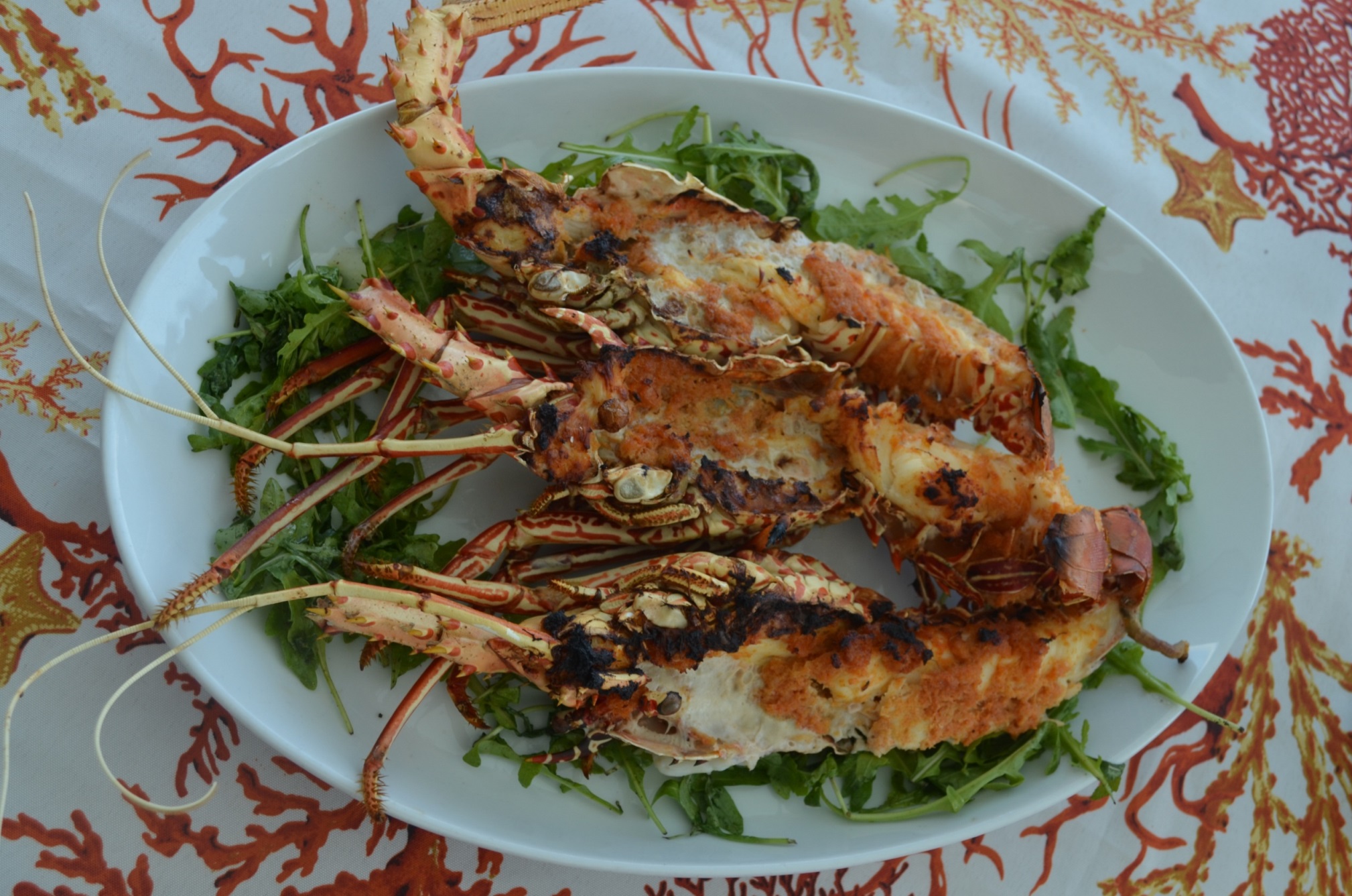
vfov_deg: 30.7
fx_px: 1630
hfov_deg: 45.0
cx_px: 676
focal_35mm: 44
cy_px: 448
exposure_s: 1/160
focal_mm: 29
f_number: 6.3
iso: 200
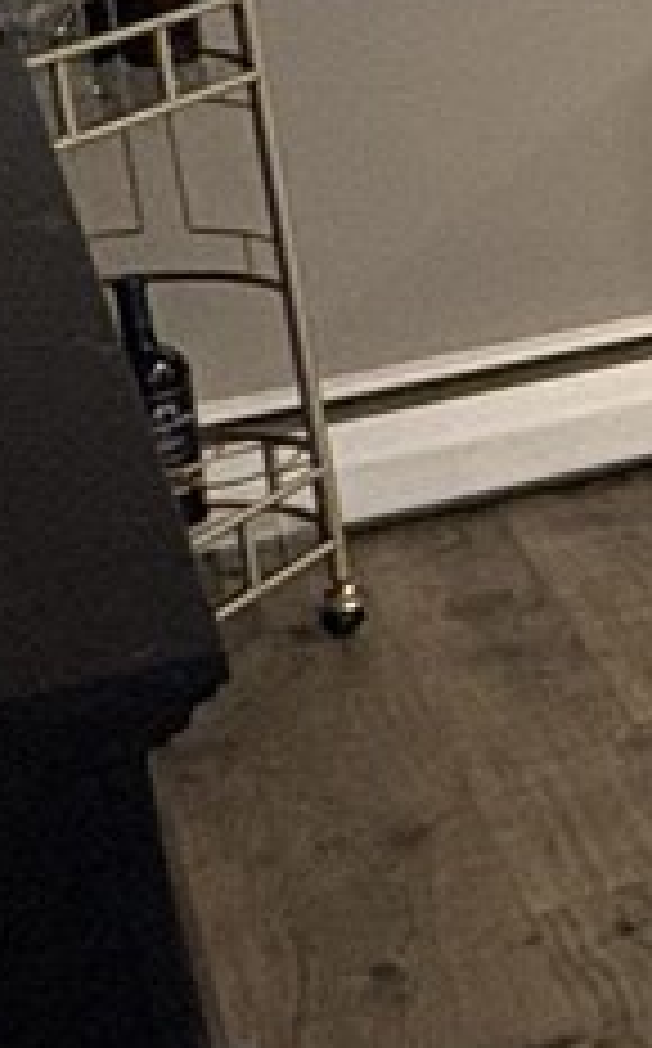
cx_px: 2383
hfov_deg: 8.7
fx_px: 2795
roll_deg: +0.5
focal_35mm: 98
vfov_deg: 20.4
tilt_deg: -10.6
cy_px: -63
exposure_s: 1/60
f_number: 2.2
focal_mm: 2.22
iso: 250
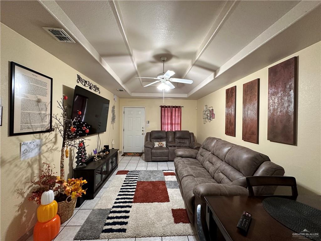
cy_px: 120
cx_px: 160
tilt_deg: +0.1
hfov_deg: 102.1
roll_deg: -0.6
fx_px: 130
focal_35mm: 14
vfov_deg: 85.7
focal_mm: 2.22
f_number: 2.2
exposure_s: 1/60
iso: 400
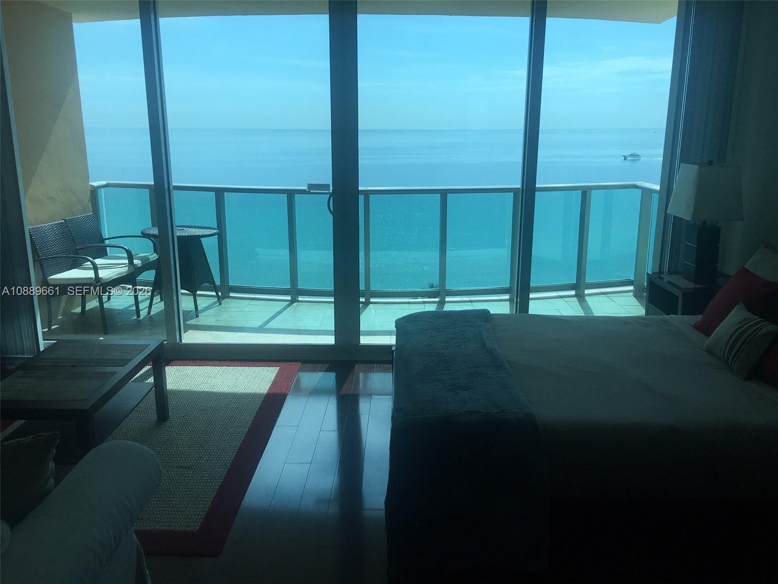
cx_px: 389
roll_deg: +0.7
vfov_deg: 48.2
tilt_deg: -13.7
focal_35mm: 29
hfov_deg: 61.7
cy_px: 292
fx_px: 652
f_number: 2.2
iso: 25
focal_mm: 4.15
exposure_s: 1/1183
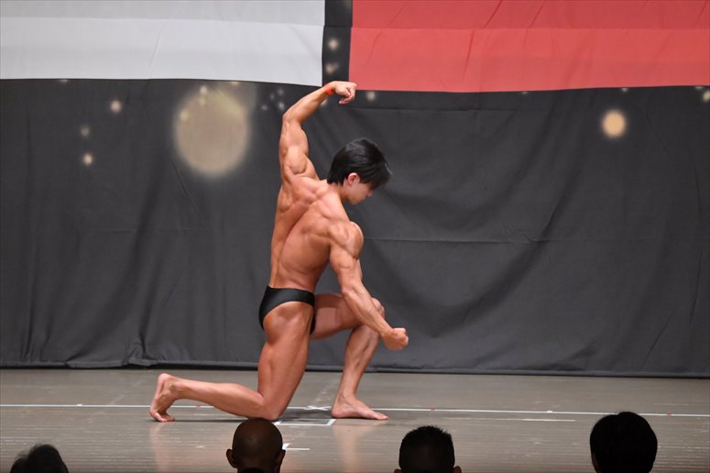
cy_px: 236
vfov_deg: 6.3
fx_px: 4278
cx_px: 355
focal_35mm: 217
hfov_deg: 9.5
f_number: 5.6
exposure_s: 1/400
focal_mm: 145
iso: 6400
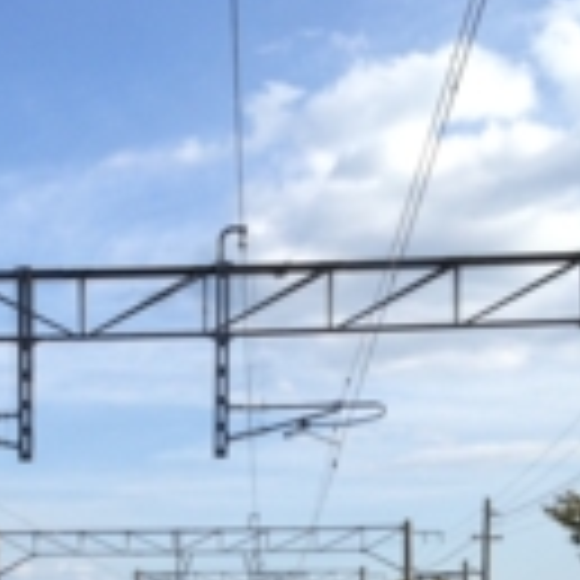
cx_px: 144
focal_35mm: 96
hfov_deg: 18.0
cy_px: 661
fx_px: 1820
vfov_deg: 17.4
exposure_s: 1/1175
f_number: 2.4
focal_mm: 4.28
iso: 50
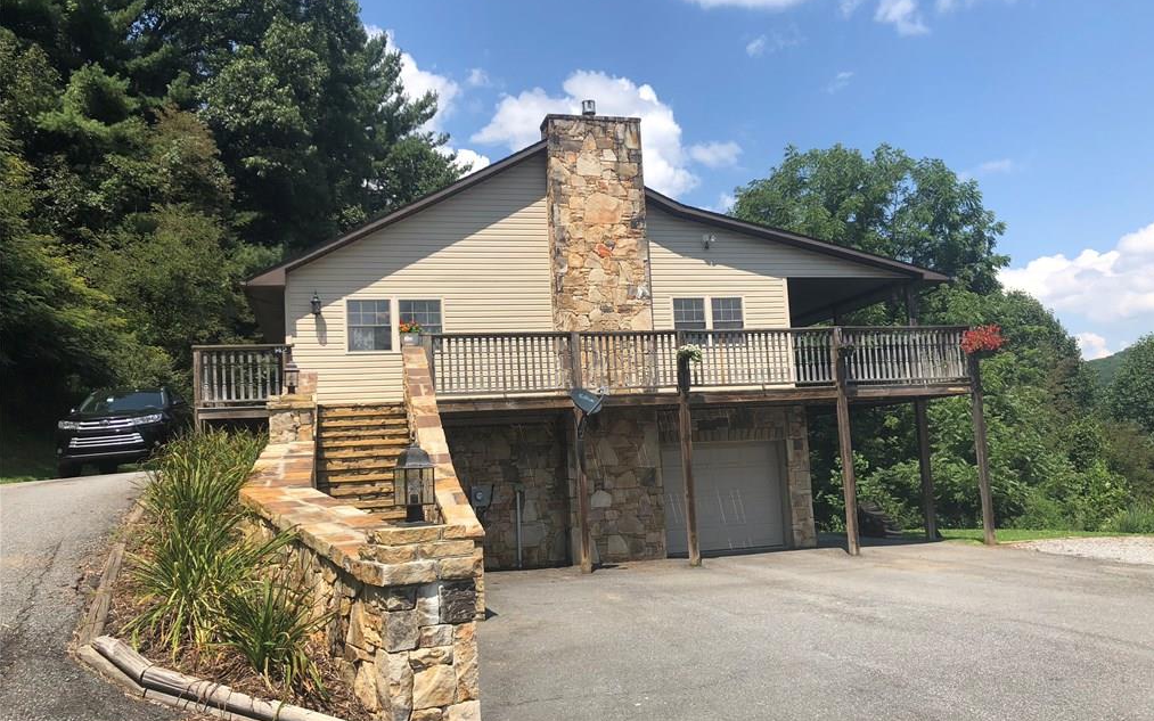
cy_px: 386
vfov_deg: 41.8
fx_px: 943
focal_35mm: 30
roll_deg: +3.7
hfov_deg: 62.9
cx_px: 582
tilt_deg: +4.8
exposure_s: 1/1779
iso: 20
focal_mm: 4
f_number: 1.8
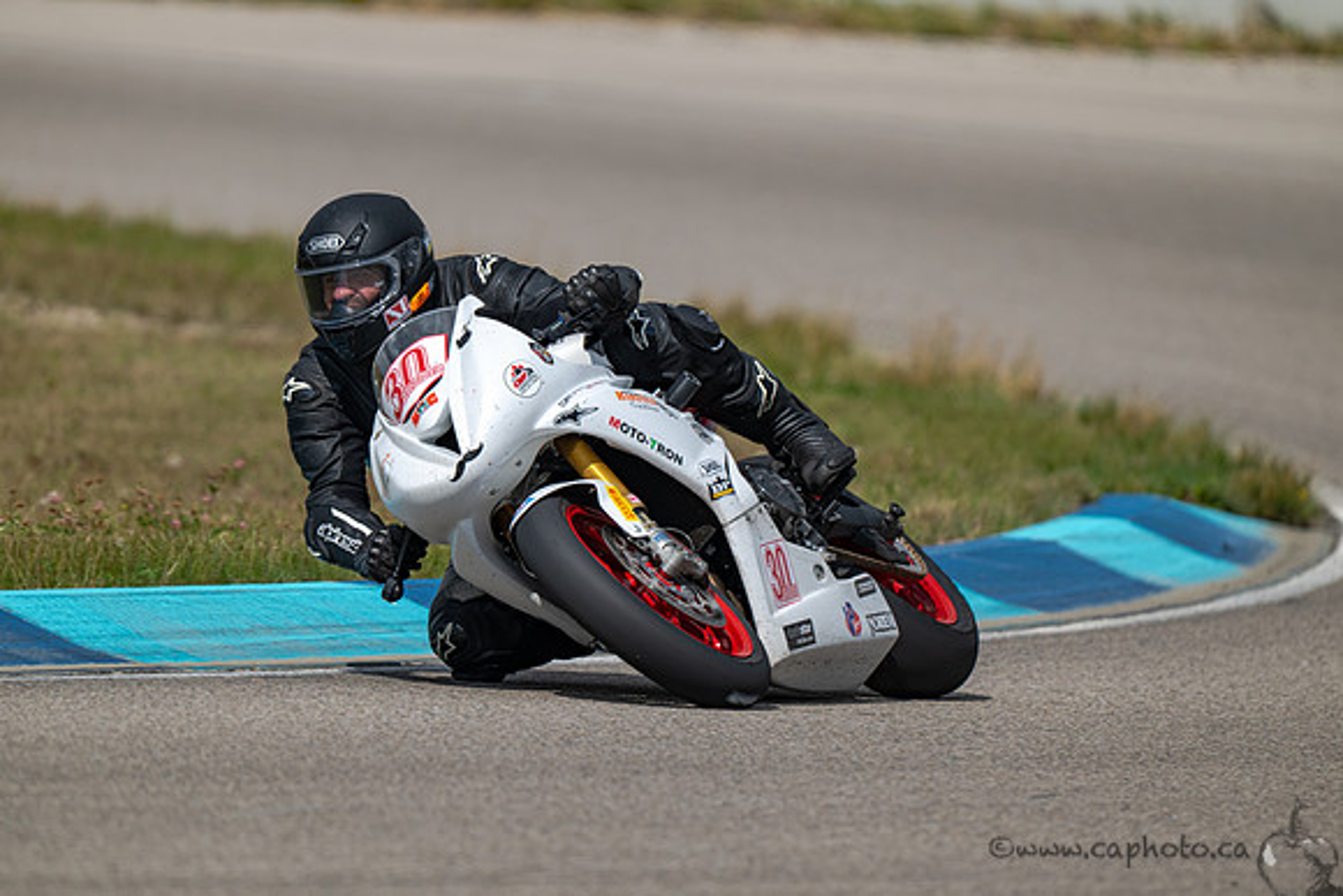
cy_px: 448
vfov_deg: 2.3
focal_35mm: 600
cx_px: 672
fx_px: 22388
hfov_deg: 3.4
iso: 125
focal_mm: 600
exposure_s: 1/1250
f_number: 6.3
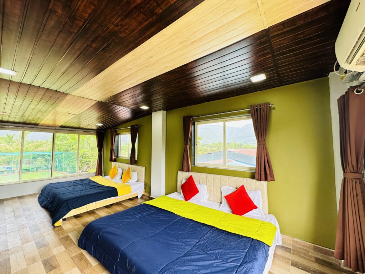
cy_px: 137
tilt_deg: +3.7
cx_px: 182
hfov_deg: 102.1
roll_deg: -0.3
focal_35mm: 14
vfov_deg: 85.7
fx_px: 148
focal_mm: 2.22
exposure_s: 1/99
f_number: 2.2
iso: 80
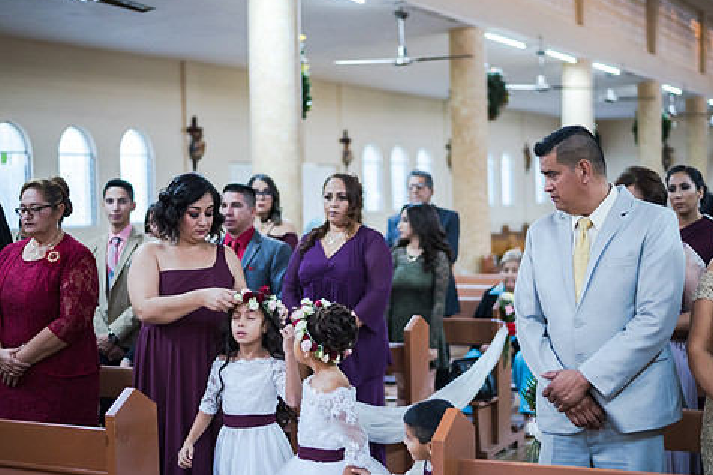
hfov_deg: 32.9
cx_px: 374
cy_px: 281
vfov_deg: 22.2
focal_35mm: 61
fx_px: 1208
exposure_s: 1/200
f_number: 1.8
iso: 1600
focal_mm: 50
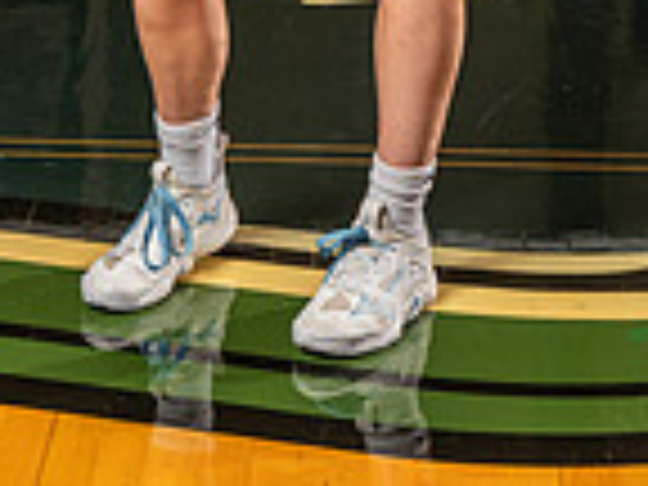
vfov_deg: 10.1
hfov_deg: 14.6
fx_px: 2527
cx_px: 360
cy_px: -490
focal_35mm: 135
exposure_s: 1/250
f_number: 11
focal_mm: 45
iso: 640
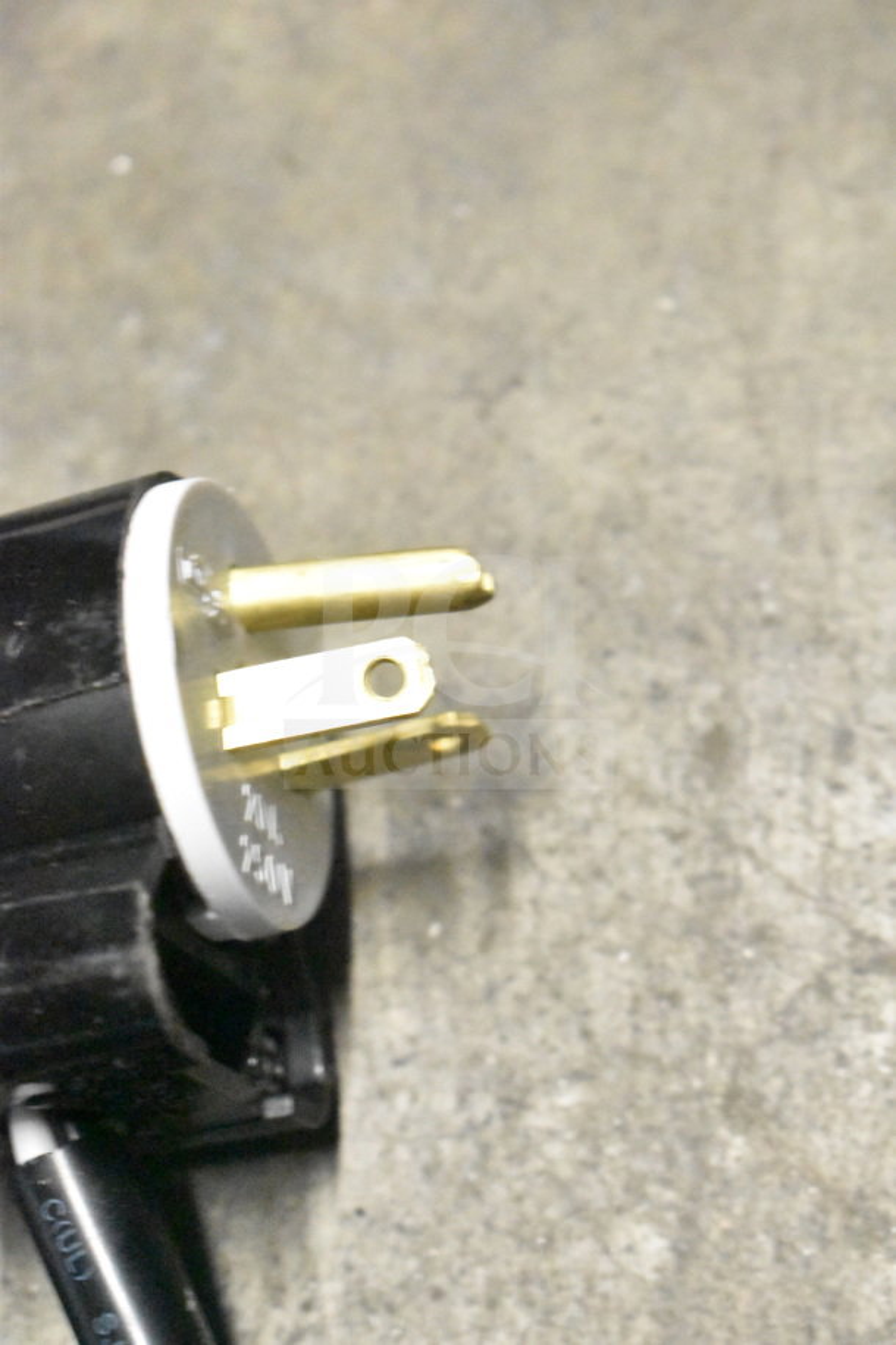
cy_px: 672
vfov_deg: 24.6
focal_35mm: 82
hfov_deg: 16.6
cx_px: 448
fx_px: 3080
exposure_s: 1/100
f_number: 5.6
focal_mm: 55
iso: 22800
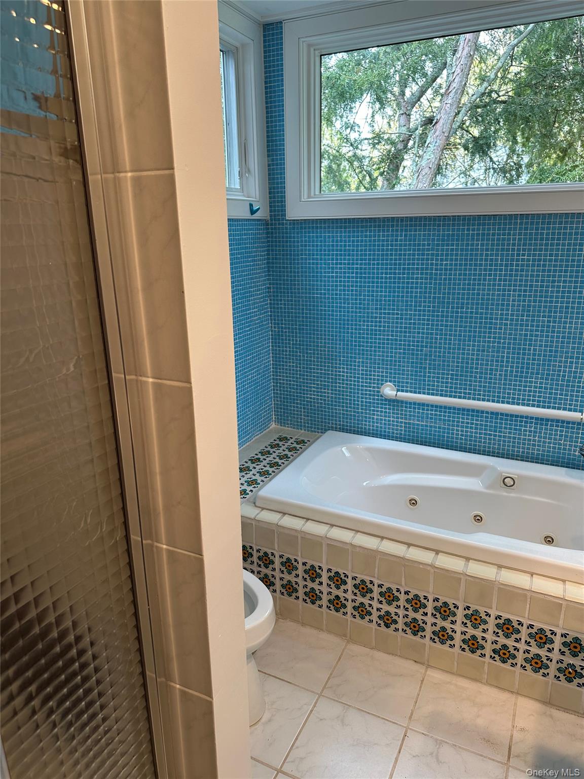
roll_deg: +0.5
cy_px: 390
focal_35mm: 24
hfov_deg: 56.8
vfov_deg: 71.6
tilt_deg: -15.6
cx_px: 292
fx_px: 540
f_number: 1.78
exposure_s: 1/120
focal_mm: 6.86
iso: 100
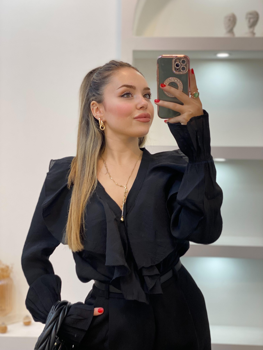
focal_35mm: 52
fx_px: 527
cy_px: 175
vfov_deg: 36.8
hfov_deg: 28.0
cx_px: 132
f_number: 2
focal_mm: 6
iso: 100
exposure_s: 1/100
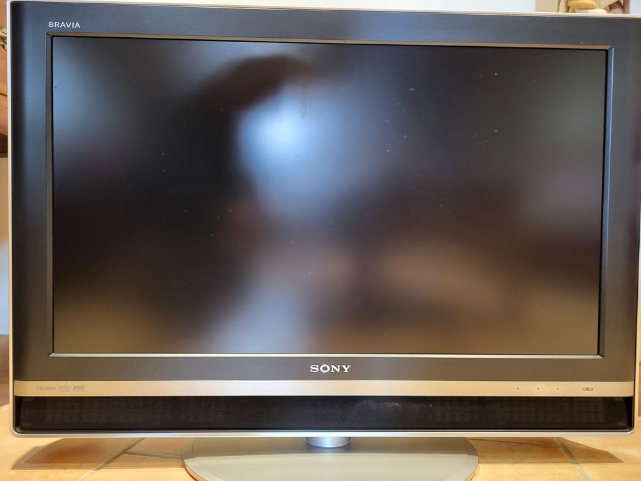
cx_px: 320
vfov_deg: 53.1
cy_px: 240
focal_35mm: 26
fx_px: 481
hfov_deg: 67.3
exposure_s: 1/25
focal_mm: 5.4
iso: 640
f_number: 1.8
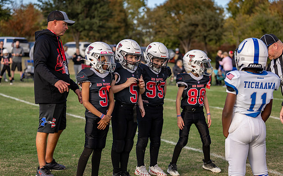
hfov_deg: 26.2
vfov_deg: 16.5
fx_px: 609
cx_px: 133
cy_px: 90
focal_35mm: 79
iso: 100
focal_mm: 70
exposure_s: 1/640
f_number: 2.8
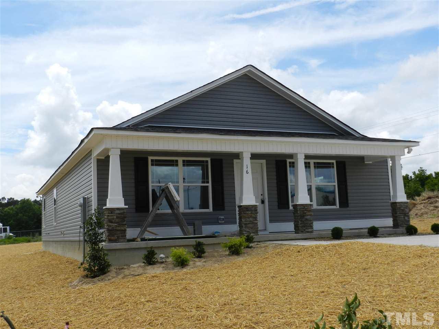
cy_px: 164
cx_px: 220
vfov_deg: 37.7
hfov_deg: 49.0
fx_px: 482
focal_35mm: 38
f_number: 5
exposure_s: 1/1000
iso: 160
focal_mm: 6.7
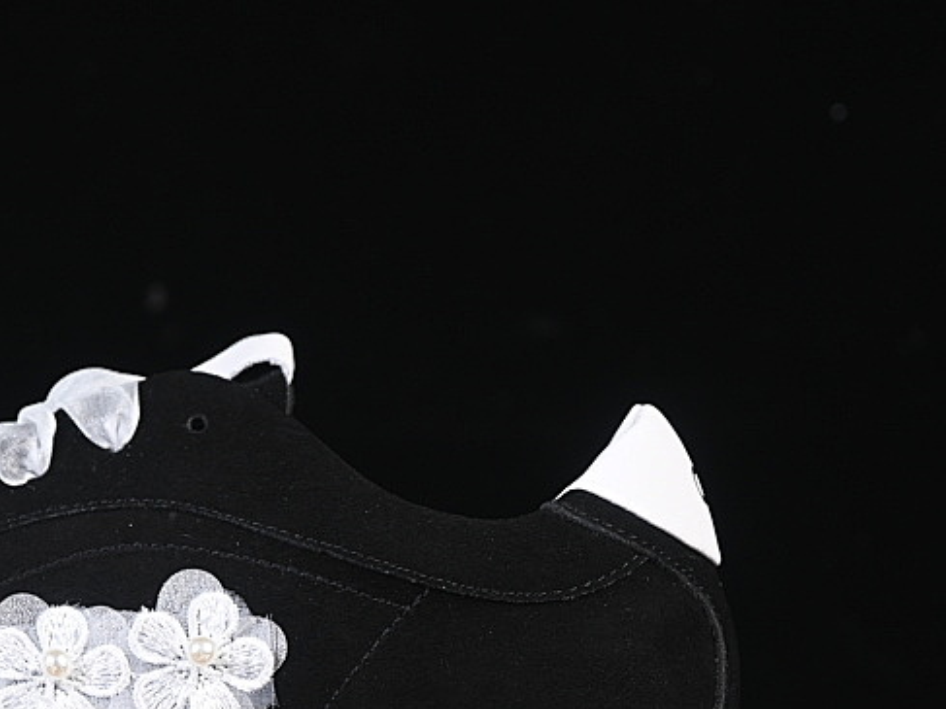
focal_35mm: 160
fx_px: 4371
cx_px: 115
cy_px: 420
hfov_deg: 12.3
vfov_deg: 9.3
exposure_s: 1/60
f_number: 6.3
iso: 160
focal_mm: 50
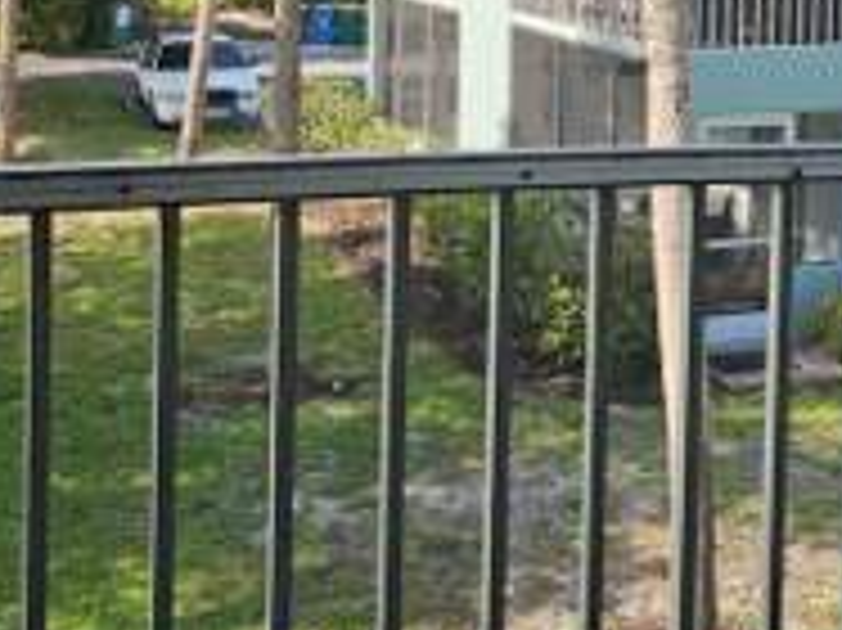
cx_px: 549
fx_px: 1434
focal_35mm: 59
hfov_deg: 32.5
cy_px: -14
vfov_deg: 23.6
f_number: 1.7
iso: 10
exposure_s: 1/219
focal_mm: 6.3
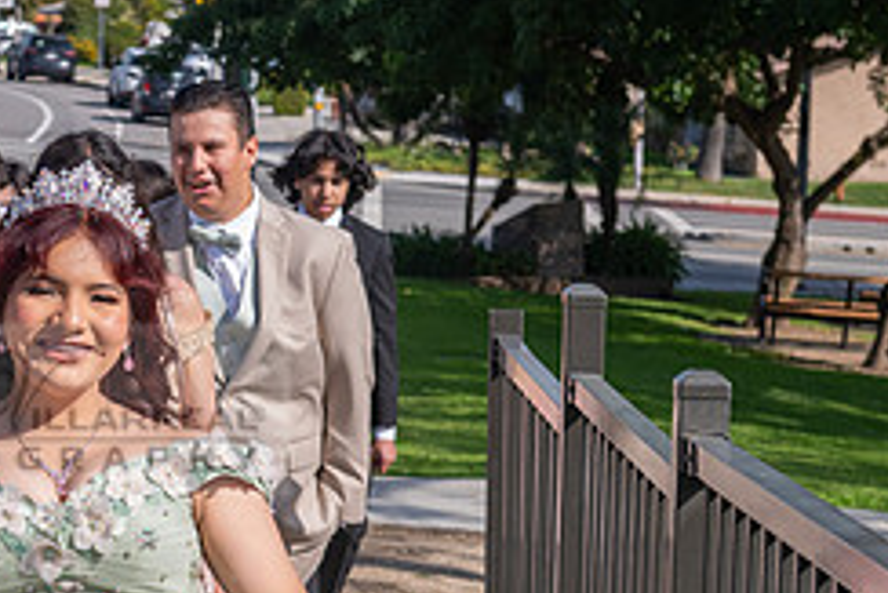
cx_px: 74
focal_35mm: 156
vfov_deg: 8.8
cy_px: 601
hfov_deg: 13.0
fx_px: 3850
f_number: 5.6
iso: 200
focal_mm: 48
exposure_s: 1/800
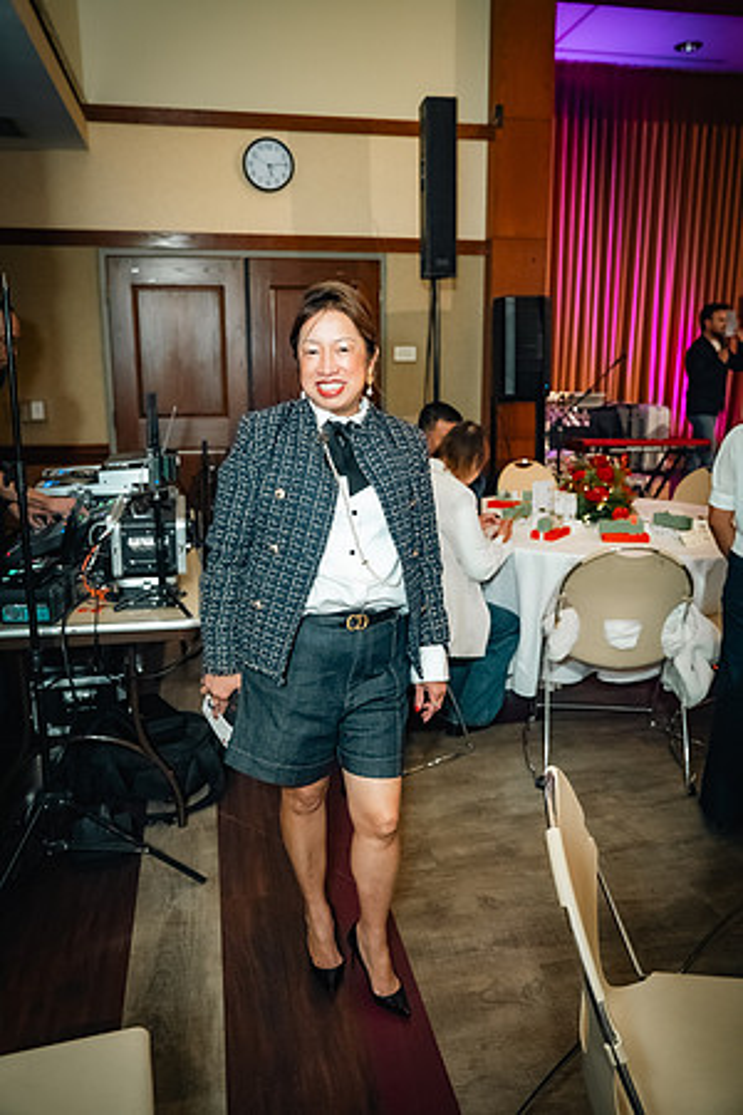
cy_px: 558
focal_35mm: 27
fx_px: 836
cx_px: 372
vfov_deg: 67.4
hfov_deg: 47.9
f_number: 3.5
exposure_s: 1/100
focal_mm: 27
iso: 1600
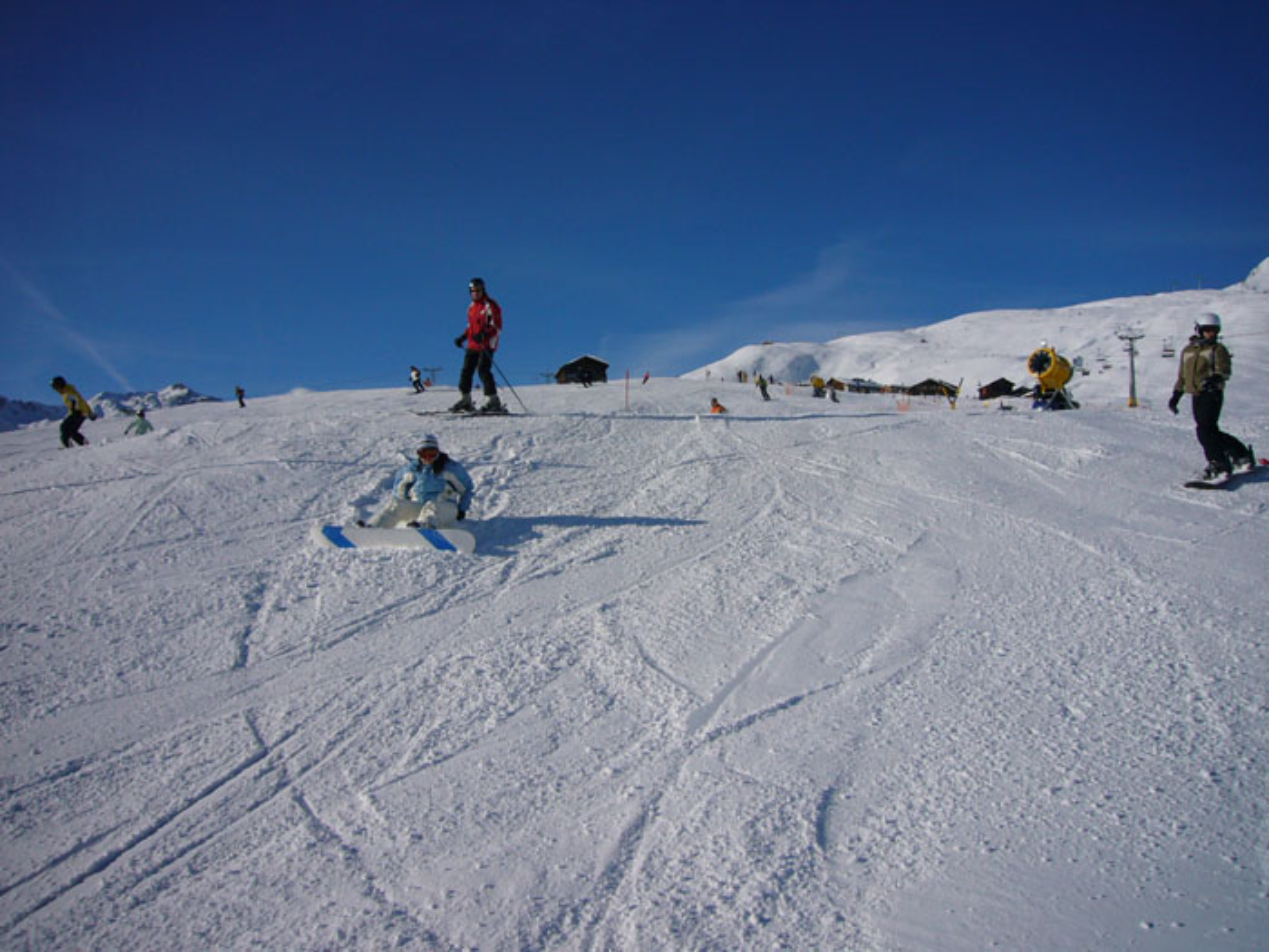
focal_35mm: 28
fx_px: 1026
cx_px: 634
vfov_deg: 49.7
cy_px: 476
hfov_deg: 63.4
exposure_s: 1/800
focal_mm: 4.6
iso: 80
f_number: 5.6
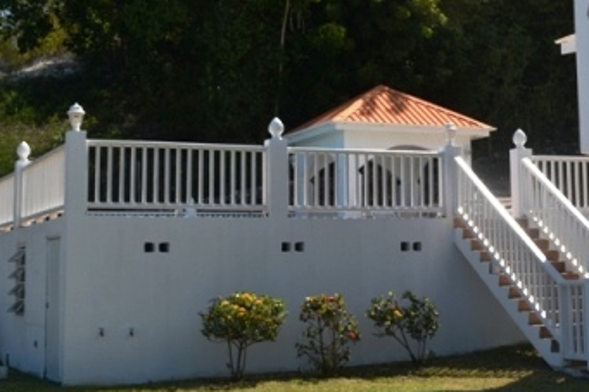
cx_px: 427
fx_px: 1210
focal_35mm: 74
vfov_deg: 18.3
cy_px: 83
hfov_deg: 27.1
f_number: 10
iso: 100
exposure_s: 1/200
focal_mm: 28
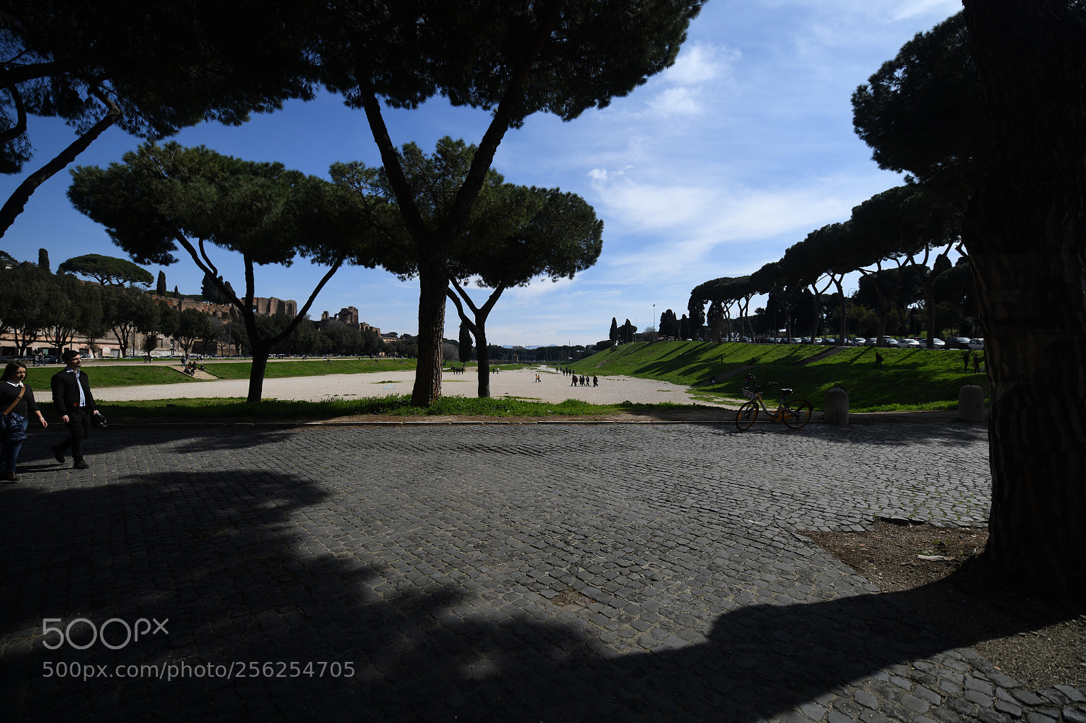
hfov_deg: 100.4
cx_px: 543
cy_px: 362
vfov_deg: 77.3
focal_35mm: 15
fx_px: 452
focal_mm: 15
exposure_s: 1/1600
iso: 100
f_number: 2.8
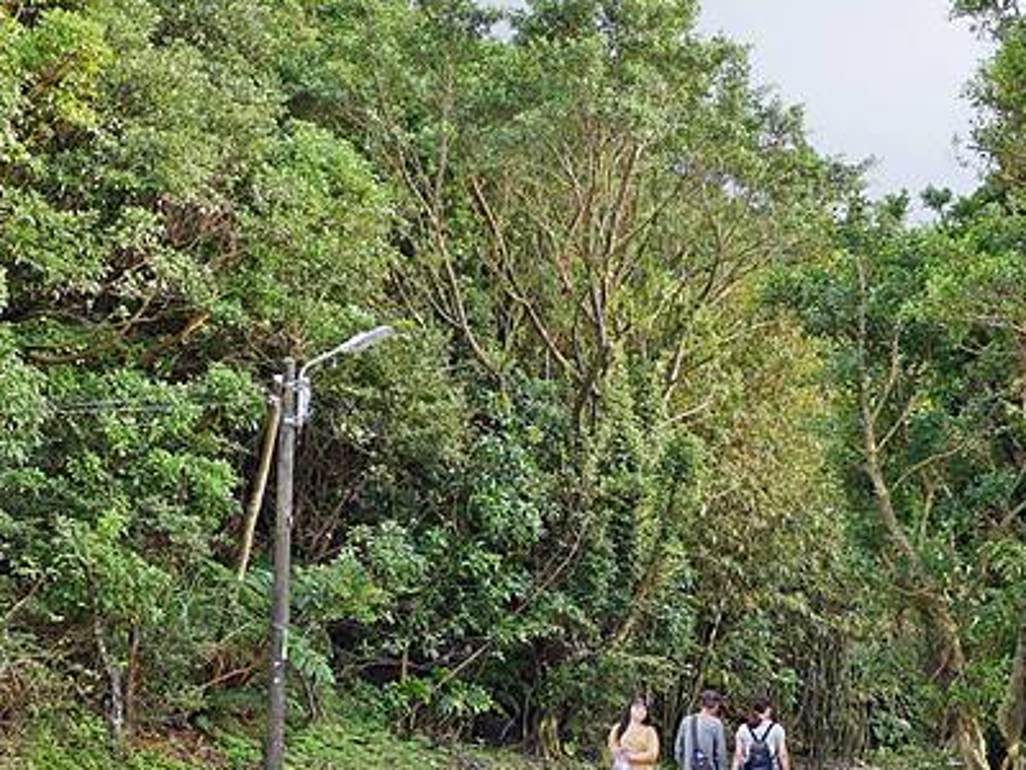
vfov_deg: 20.7
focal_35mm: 70
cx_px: 467
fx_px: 2075
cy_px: 646
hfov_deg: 27.8
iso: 200
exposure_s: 1/400
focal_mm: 14
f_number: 2.5
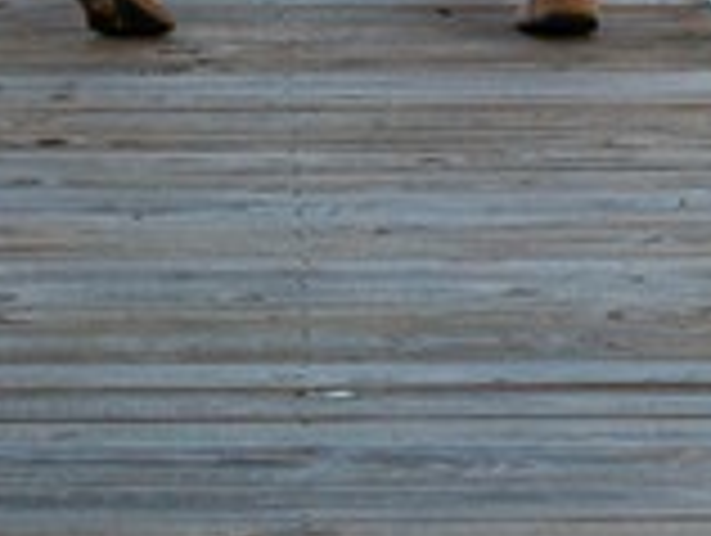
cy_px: -615
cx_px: 292
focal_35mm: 330
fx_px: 6788
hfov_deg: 6.0
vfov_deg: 4.4
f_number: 11
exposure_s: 1/160
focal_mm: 50
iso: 800
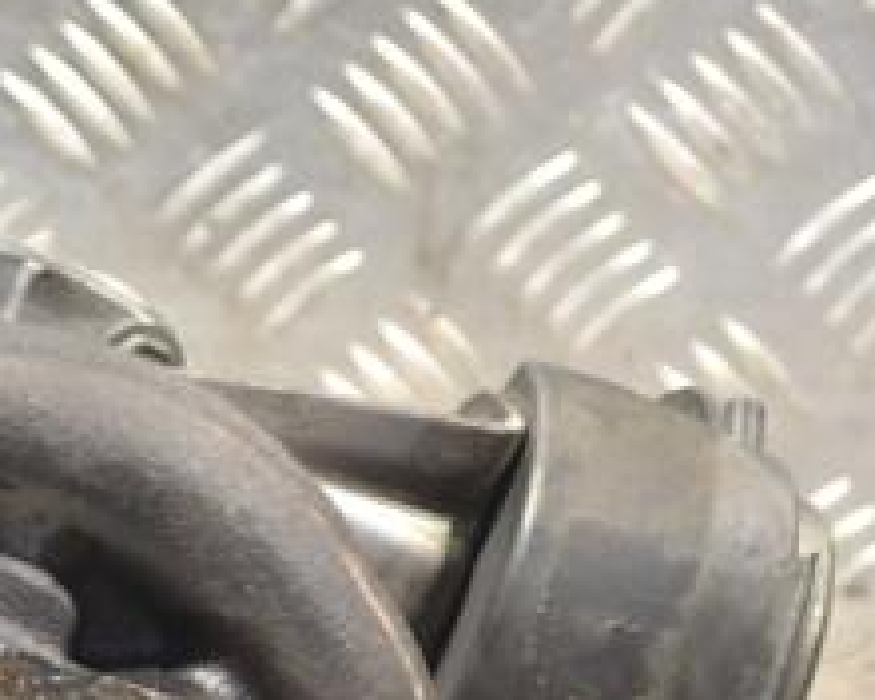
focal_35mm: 177
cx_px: -147
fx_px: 4584
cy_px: 776
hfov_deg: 10.7
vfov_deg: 8.7
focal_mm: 46
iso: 3200
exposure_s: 1/160
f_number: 6.3
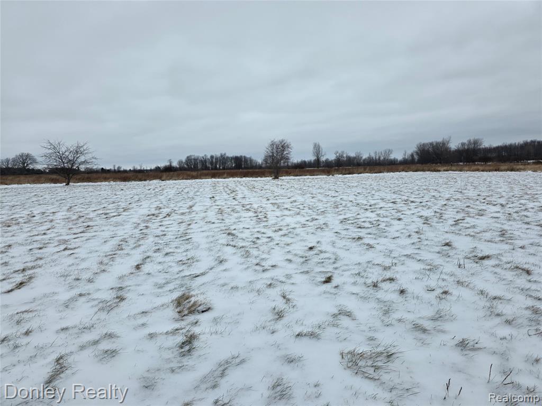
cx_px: 271
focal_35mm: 23
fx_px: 360
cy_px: 203
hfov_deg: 73.9
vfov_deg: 58.9
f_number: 1.7
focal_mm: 6.3
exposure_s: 1/4237
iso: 80
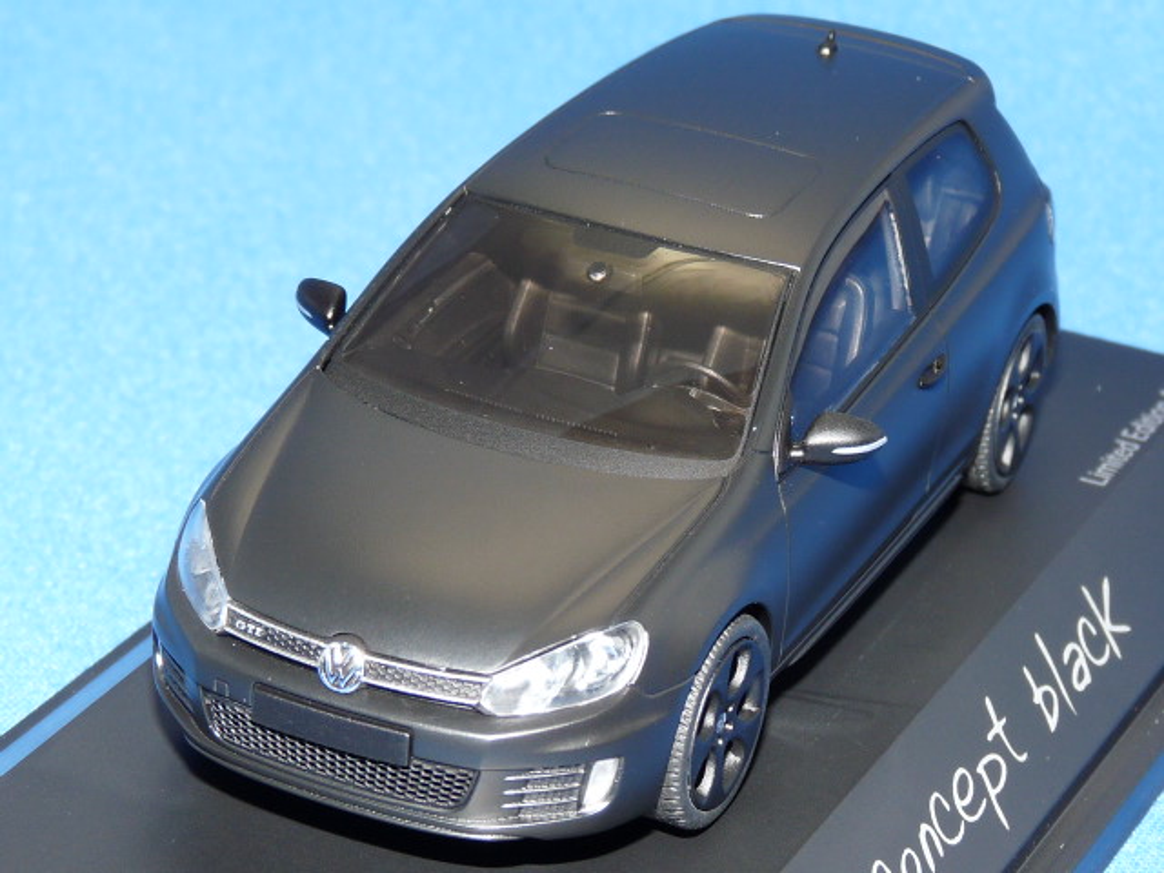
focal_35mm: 120
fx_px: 4035
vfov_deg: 12.3
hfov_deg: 16.4
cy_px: 436
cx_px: 582
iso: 100
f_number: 4
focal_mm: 12.4
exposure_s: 1/40
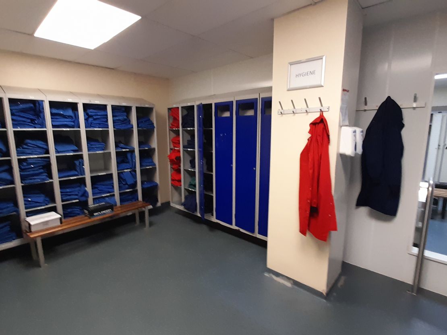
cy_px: 168
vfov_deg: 89.9
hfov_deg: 106.2
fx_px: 168
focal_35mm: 13
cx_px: 224
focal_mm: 1.42
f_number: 2.2
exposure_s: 1/33
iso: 200
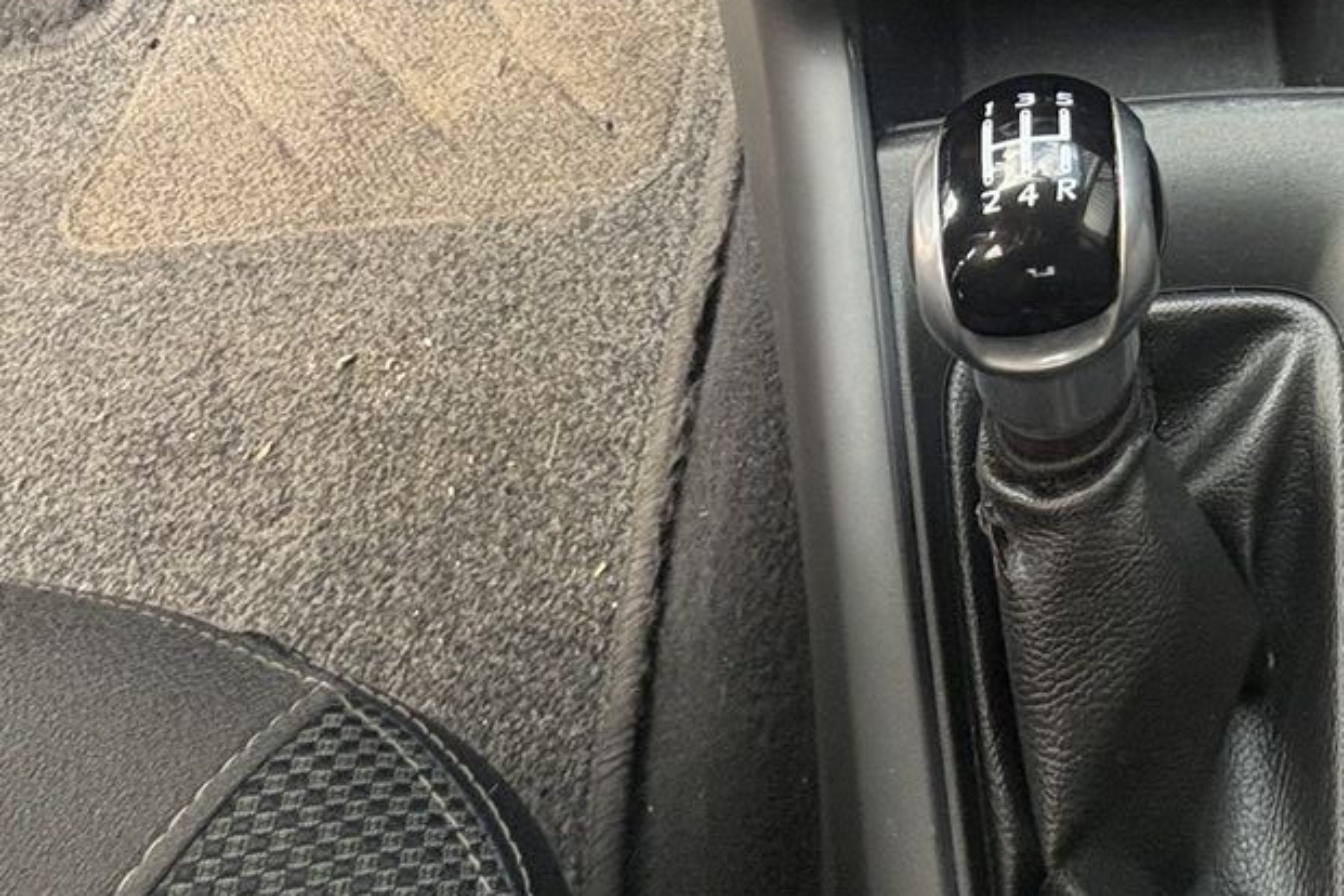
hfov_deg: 44.1
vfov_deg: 23.5
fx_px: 1493
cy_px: -575
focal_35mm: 40
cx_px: 1212
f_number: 2.2
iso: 200
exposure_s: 1/99
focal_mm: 2.22
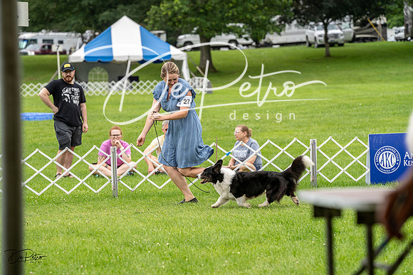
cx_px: 206
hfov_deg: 14.9
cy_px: 138
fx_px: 1583
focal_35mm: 138
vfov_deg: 9.9
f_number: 5
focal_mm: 138
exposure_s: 1/800
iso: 400
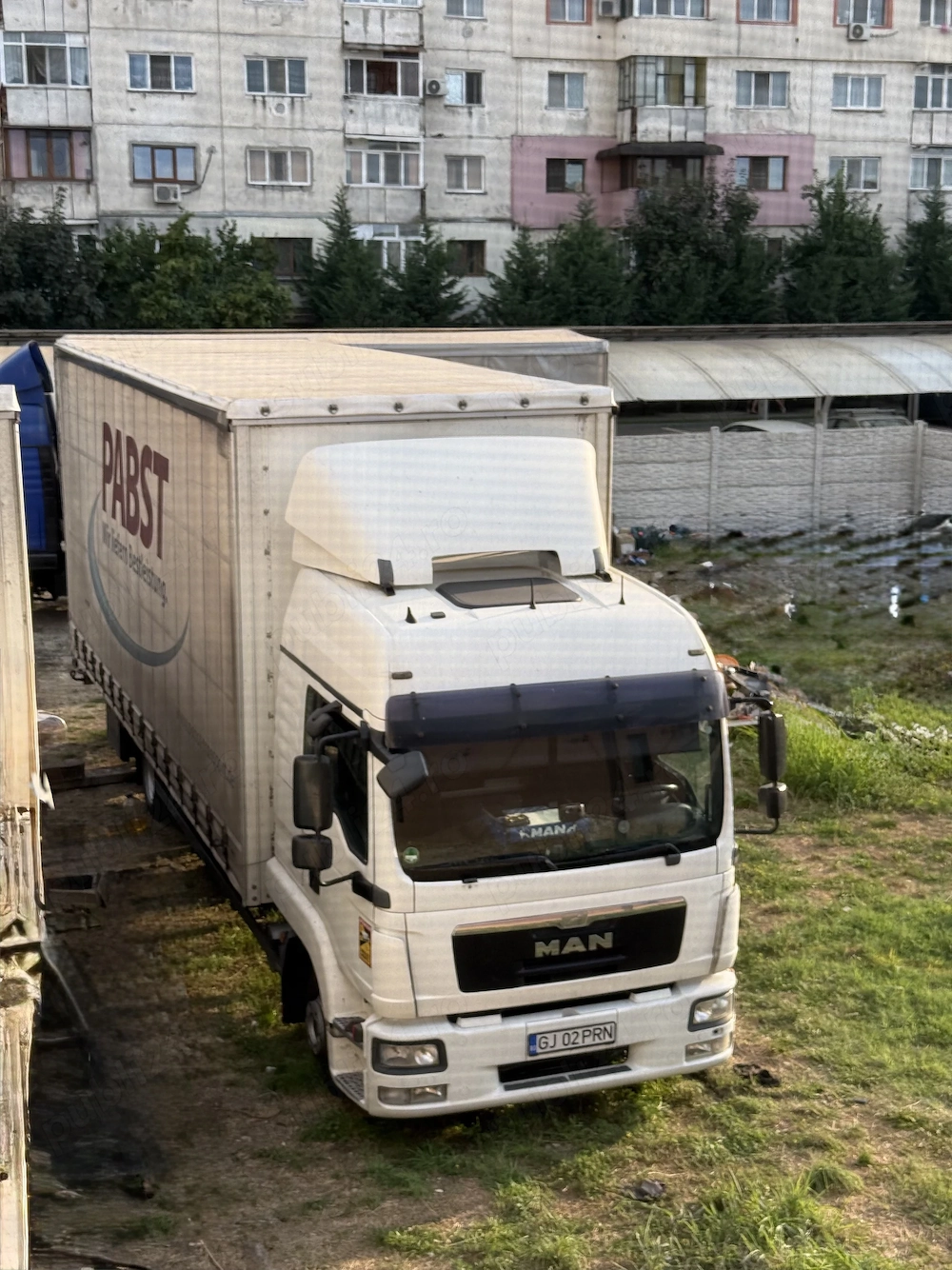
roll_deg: +0.3
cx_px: 476
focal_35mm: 48
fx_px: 1761
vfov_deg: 39.7
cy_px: 635
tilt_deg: -10.7
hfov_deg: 30.3
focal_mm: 6.76
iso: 64
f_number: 1.78
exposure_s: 1/846
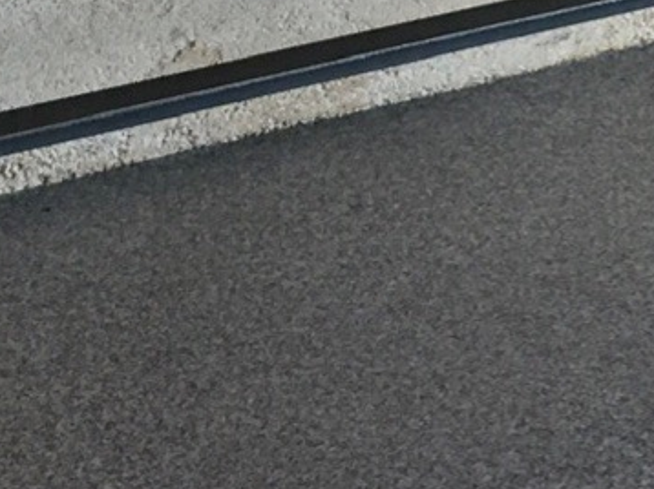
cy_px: 38
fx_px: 3134
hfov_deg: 11.8
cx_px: 667
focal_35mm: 166
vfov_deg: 8.9
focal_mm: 4.15
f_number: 2.2
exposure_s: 1/33
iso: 50
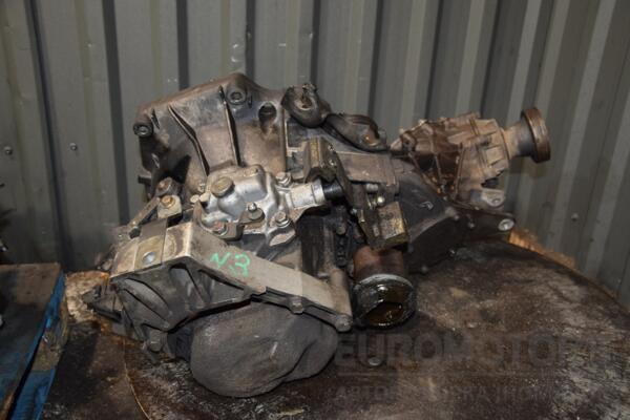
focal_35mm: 38
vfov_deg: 35.5
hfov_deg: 51.3
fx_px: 656
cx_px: 315
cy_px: 210
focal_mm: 25
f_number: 5
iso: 800
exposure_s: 1/60
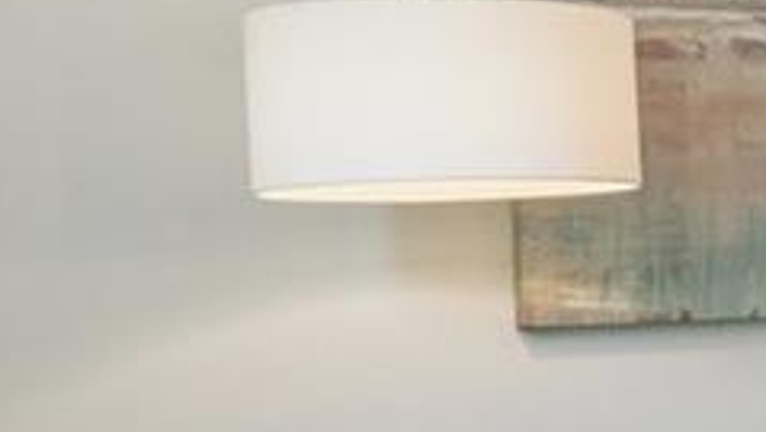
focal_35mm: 119
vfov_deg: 10.2
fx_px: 2419
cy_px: 224
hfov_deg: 12.1
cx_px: 2086
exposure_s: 1/50
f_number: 8
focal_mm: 17
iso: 800
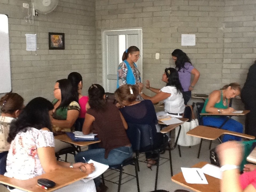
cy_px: 96
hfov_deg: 56.8
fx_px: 237
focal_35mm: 32
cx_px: 128
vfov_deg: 44.2
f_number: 2.4
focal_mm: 2.03
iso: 200
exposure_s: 1/30
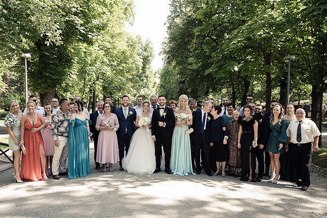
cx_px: 156
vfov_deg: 36.6
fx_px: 330
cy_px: 124
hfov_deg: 52.7
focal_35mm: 36
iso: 500
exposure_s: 1/640
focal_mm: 32
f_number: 2.8
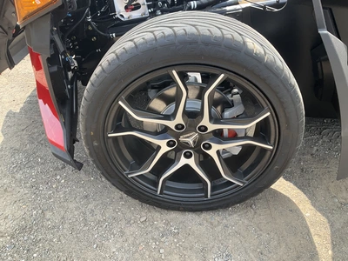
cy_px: 130
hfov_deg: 61.7
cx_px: 174
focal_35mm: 29
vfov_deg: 48.2
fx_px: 292
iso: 25
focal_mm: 3
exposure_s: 1/273
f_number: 1.8
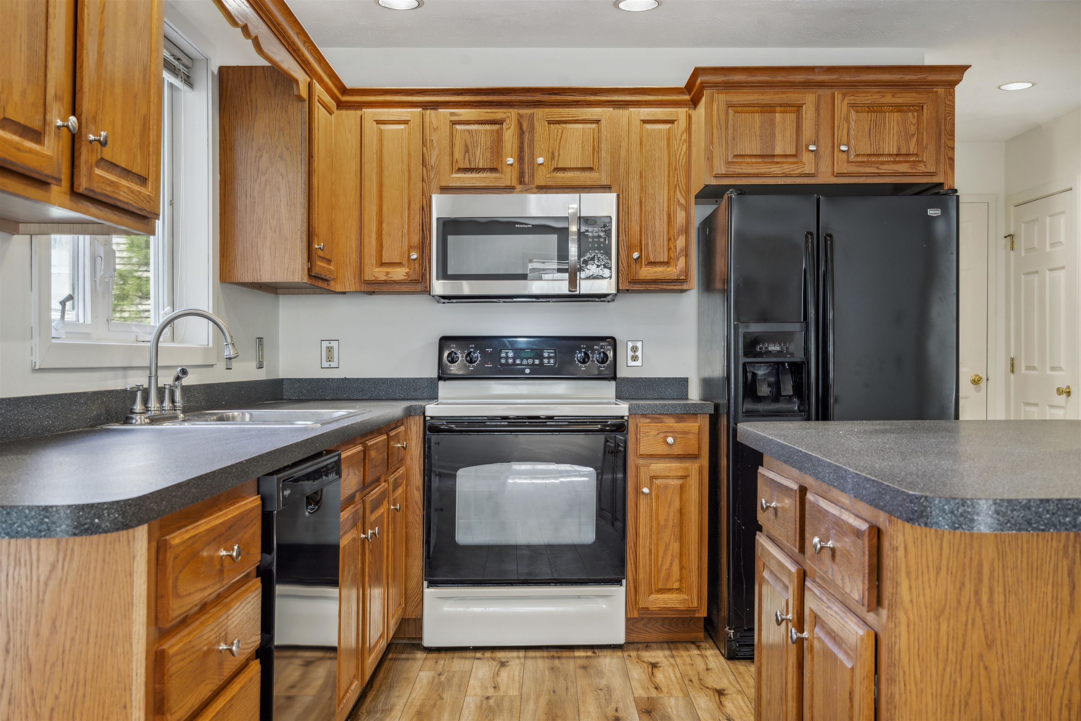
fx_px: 1051
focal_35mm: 35
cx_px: 540
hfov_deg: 54.4
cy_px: 360
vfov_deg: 37.9
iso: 250
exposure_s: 1/5
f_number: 8
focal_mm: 35
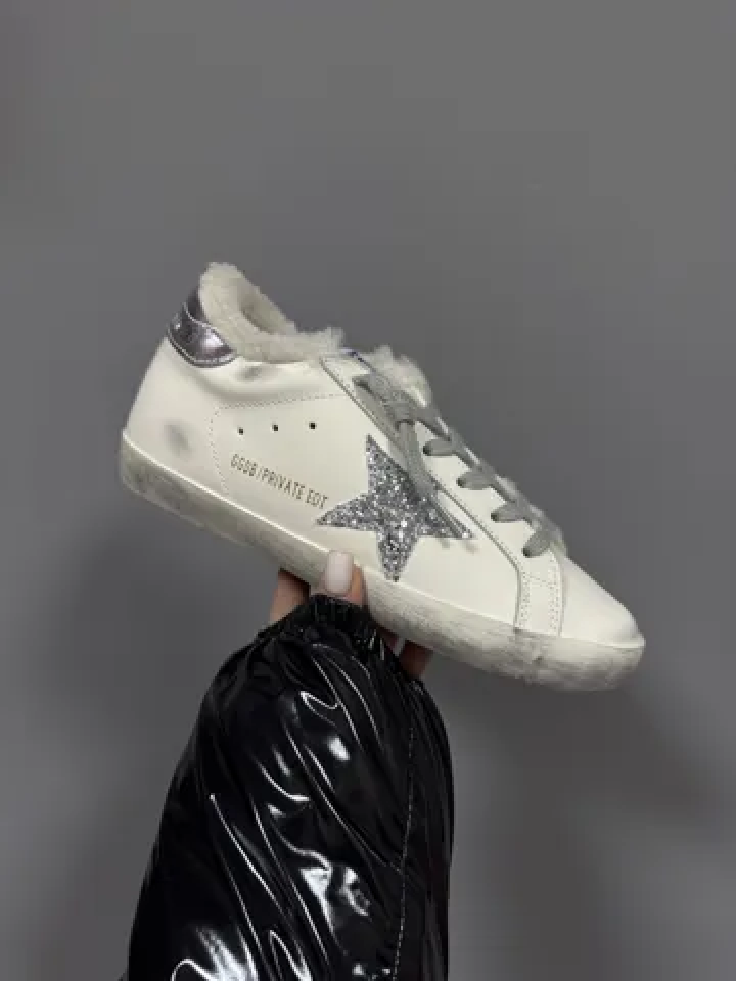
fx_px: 680
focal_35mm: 24
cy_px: 490
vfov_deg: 71.6
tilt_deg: -7.1
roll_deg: +1.3
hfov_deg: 56.8
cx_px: 368
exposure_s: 1/102
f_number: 1.78
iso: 200
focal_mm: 6.76
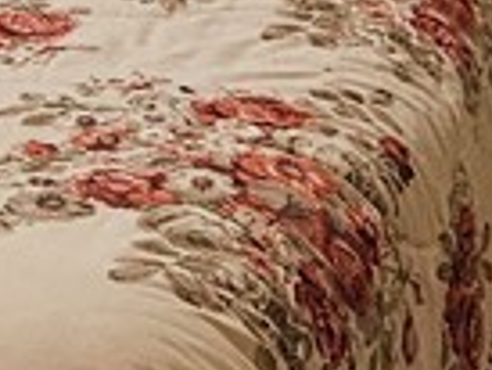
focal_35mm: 172
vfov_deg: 8.6
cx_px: -201
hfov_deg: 11.1
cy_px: -57
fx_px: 2447
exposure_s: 1/120
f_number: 1.8
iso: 500
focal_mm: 5.4
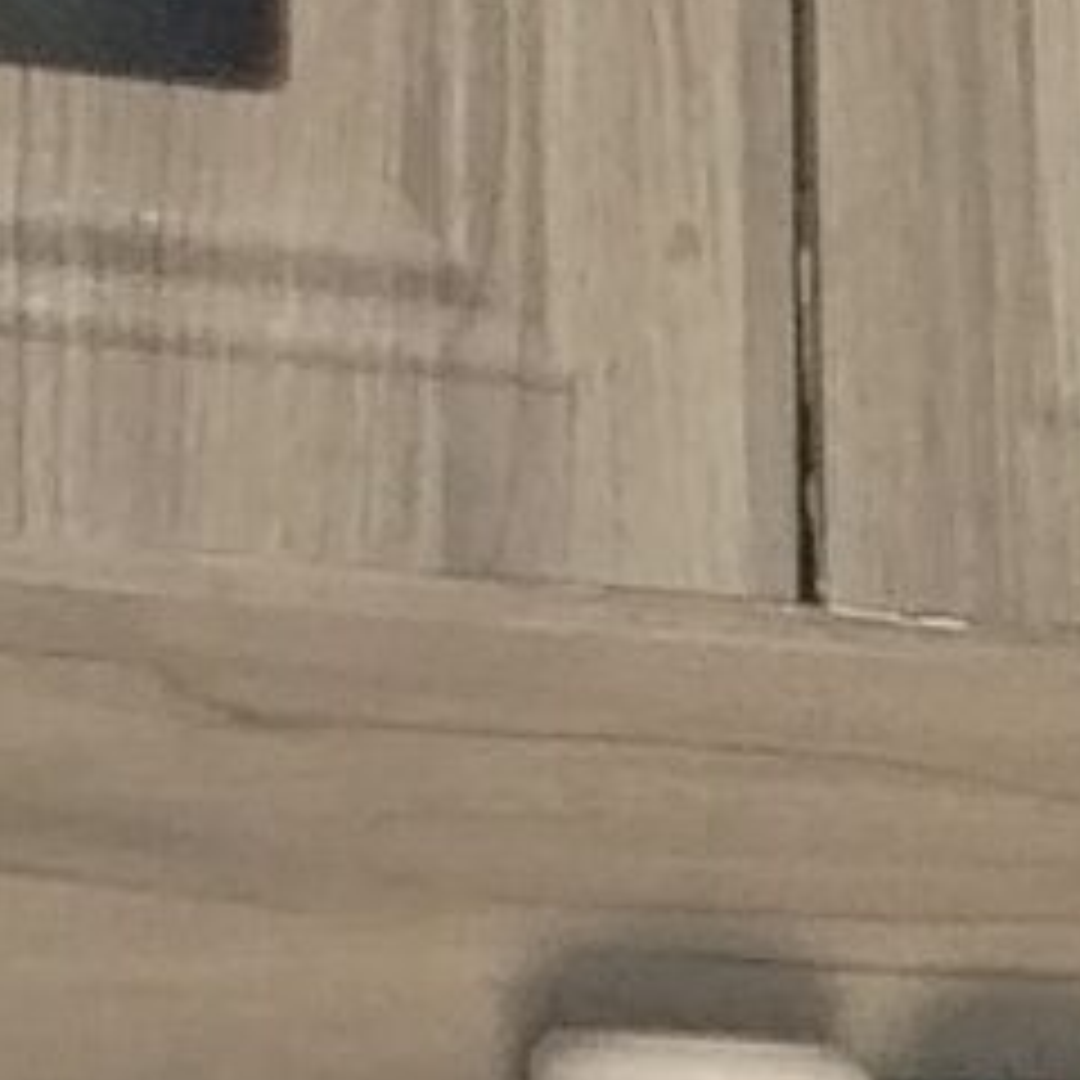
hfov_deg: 5.9
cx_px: 4522
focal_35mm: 245
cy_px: 2421
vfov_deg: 6.8
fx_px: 8648
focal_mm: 4.25
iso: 252
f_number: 1.8
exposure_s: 1/20
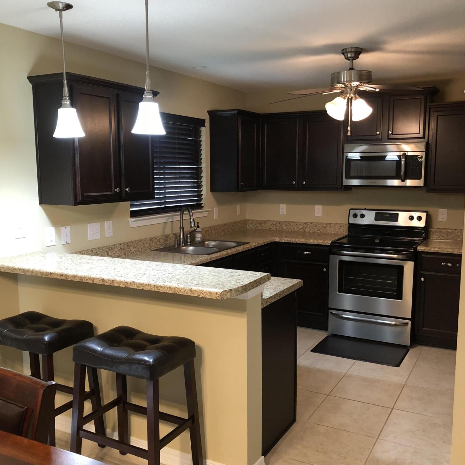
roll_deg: -0.1
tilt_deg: -7.2
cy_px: 250
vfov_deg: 48.4
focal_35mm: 34
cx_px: 232
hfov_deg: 48.5
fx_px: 517
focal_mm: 4
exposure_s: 1/15
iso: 64
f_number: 1.8
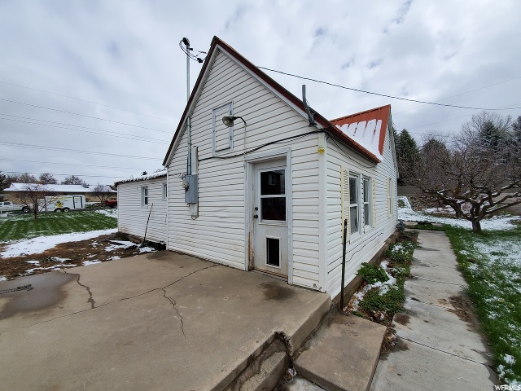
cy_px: 196
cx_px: 260
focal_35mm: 13
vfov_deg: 89.9
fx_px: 196
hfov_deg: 106.2
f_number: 2.2
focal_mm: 1.8
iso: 50
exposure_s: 1/1774
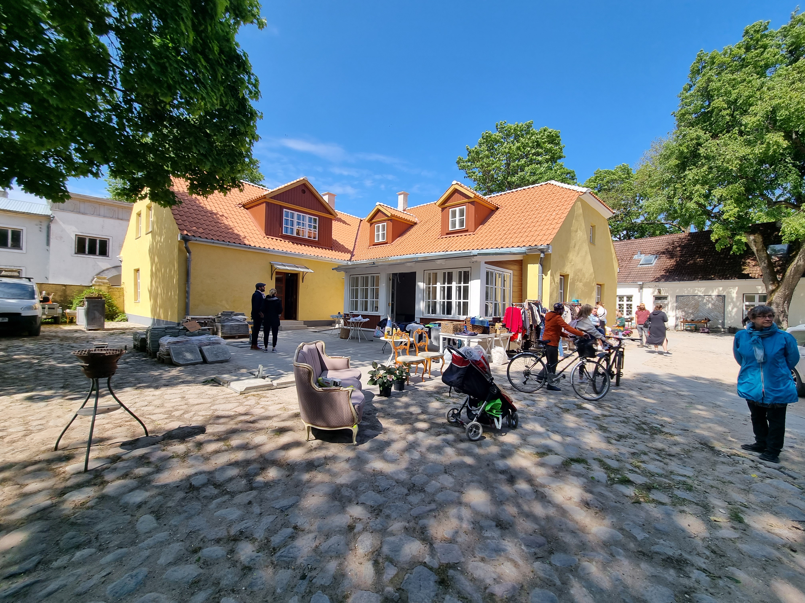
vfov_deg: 89.9
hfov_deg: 106.2
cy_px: 302
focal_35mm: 13
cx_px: 402
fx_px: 302
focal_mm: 2.2
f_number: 2.2
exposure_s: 1/1160
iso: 50
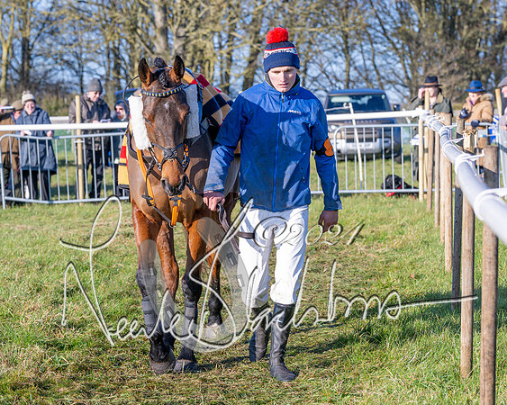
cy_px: 211
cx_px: 270
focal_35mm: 151
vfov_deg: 10.2
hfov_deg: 12.8
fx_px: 2268
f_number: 5
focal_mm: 92
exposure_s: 1/1250
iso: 400
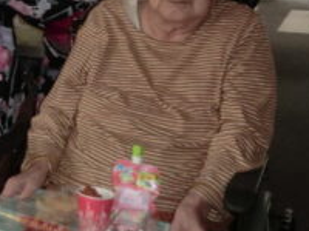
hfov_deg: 19.7
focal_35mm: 93
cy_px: 2
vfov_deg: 15.6
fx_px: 830
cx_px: -71
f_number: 2.9
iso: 50
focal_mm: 5.64
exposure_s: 1/320
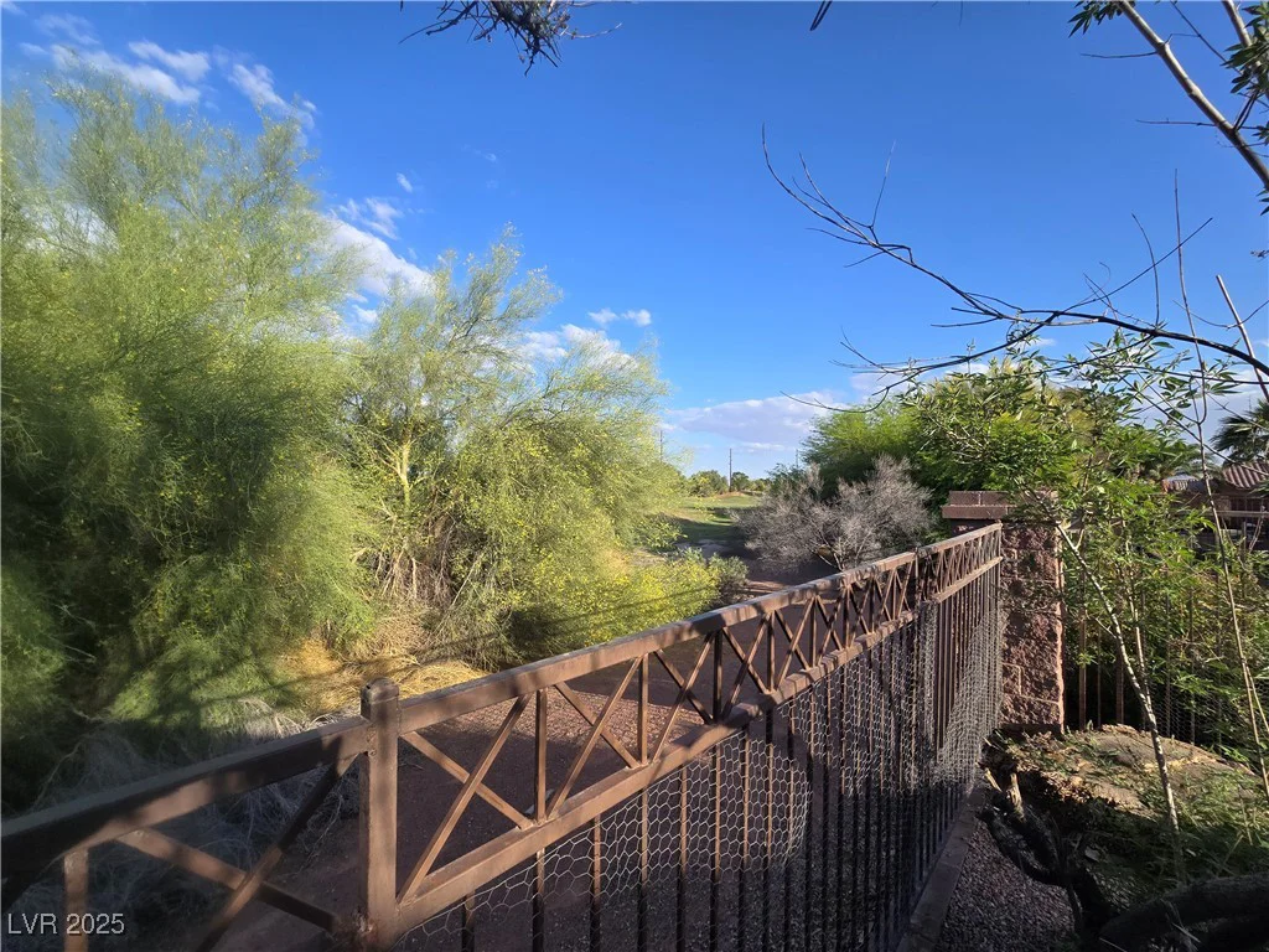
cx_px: 634
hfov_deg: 106.2
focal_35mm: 13
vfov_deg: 89.9
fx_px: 477
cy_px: 476
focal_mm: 2.2
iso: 100
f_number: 2.2
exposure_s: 1/2000
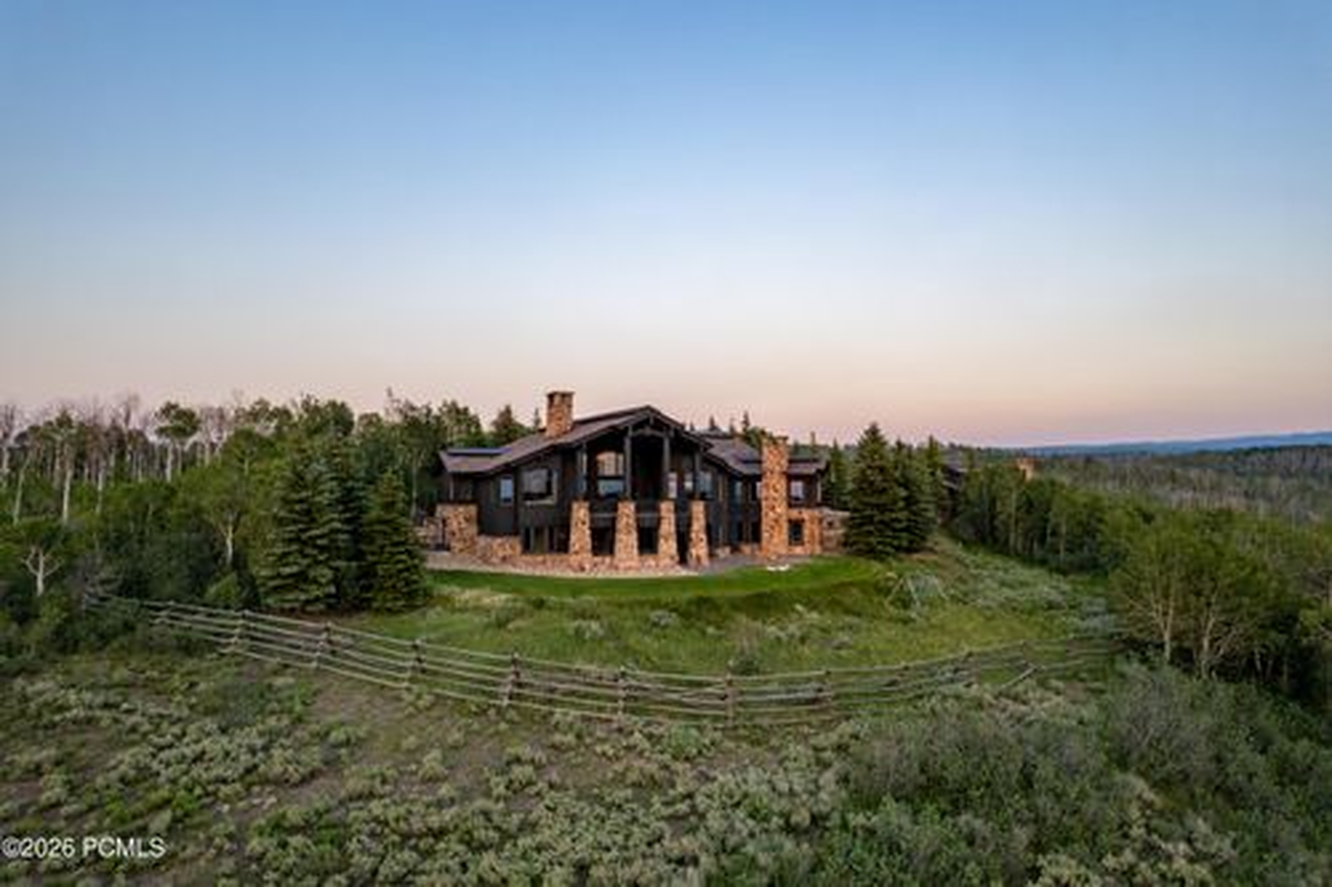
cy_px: 444
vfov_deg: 57.2
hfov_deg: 78.6
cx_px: 666
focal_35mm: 22
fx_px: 814
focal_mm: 8.38
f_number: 2.8
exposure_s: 1/125
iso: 110
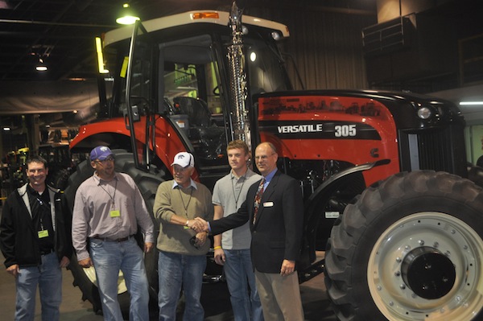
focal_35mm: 44
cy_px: 160
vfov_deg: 30.8
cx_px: 242
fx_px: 583
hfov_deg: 45.0
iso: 800
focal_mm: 29
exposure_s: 1/60
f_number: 4.5
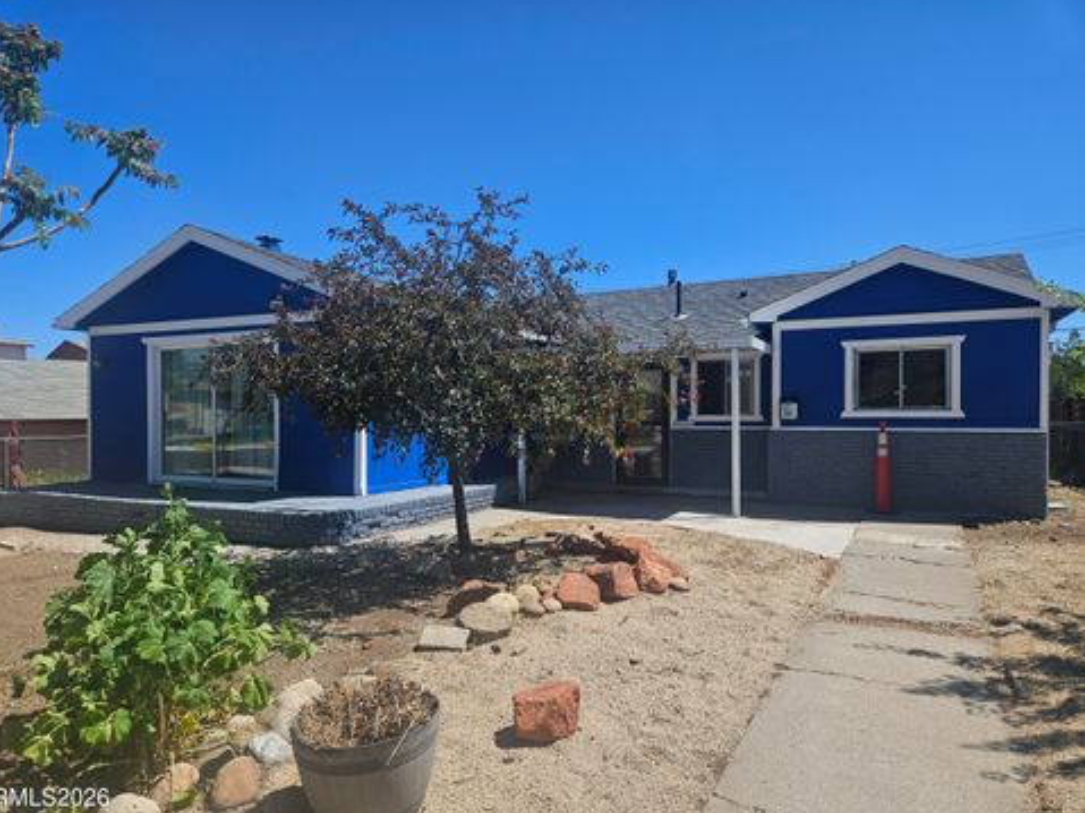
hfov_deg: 71.6
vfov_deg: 56.8
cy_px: 411
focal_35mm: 24
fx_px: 752
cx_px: 521
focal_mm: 5.4
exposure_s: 1/2082
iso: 25
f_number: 1.8
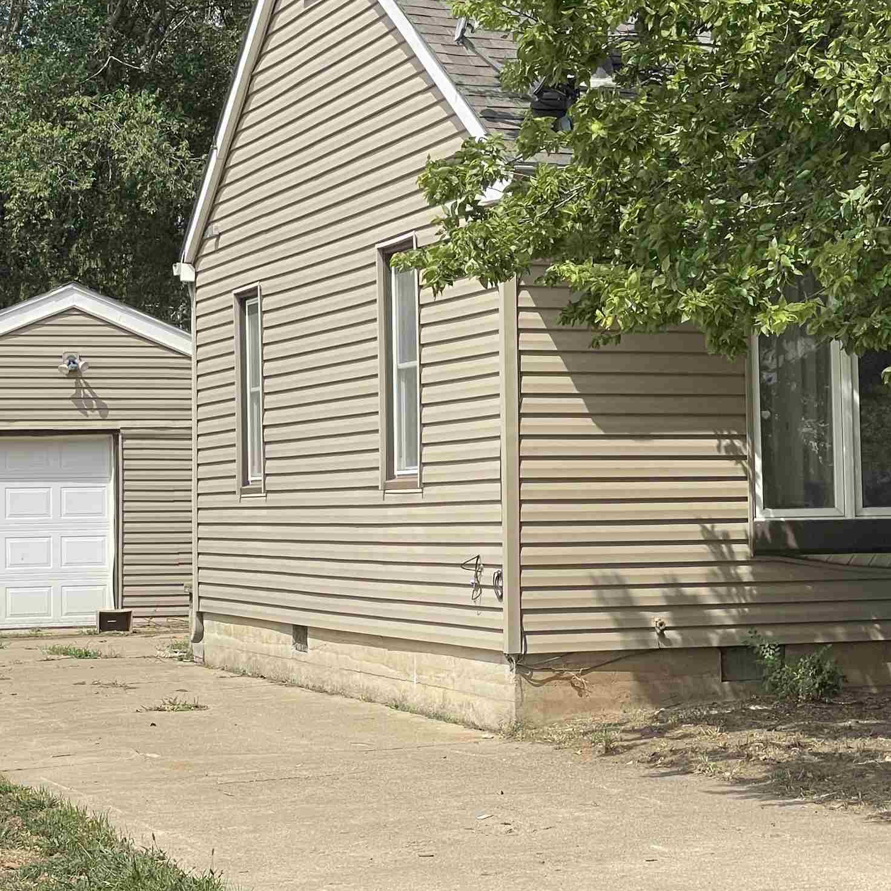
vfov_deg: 18.1
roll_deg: +2.1
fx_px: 2796
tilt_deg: +4.4
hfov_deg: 18.1
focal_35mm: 96
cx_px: 552
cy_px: 335
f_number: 2
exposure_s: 1/1295
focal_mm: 6
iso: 25
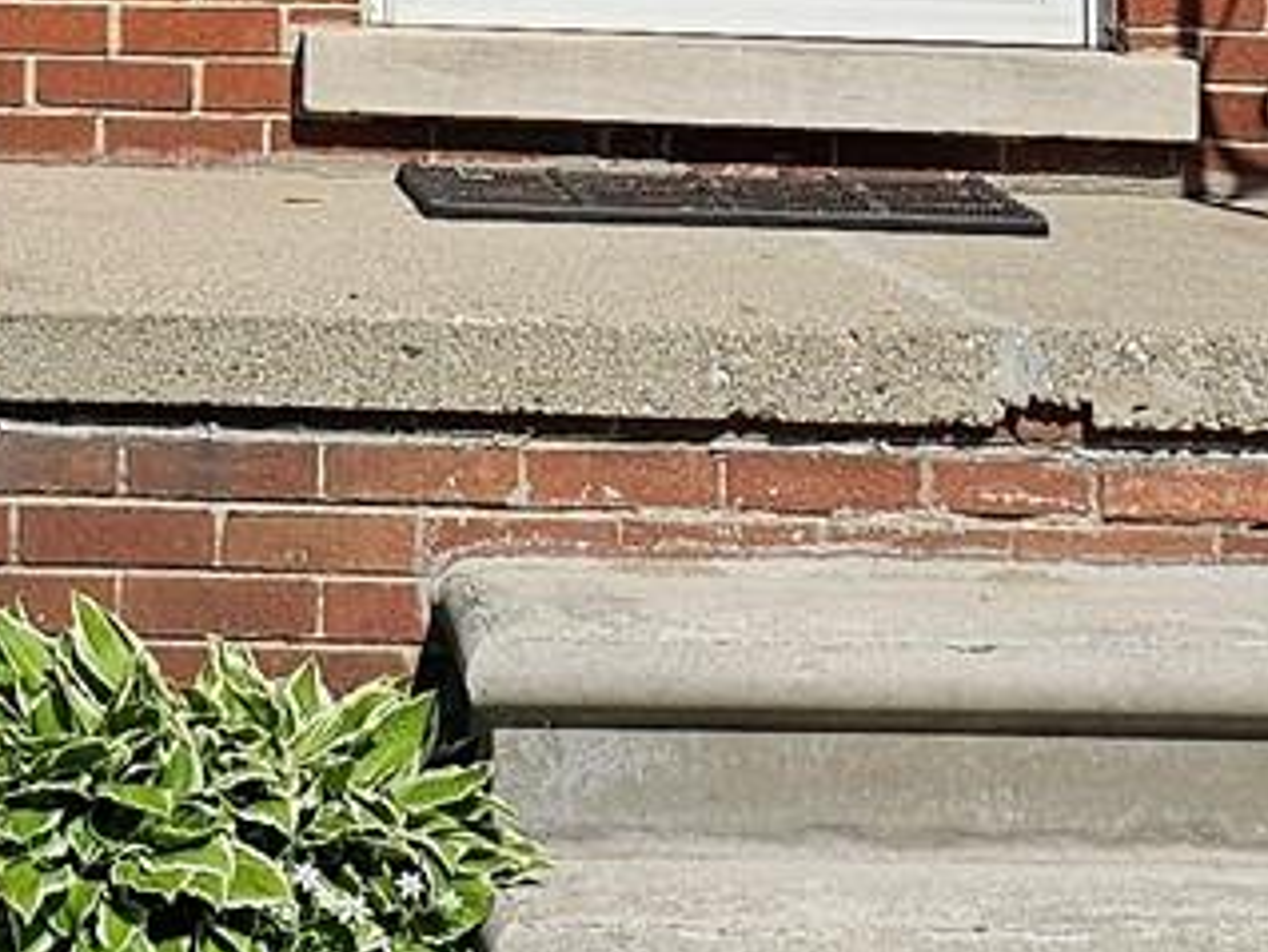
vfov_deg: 9.4
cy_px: -920
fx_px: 5425
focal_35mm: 148
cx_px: -56
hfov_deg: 13.1
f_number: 1.7
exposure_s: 1/1571
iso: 12
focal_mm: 6.3
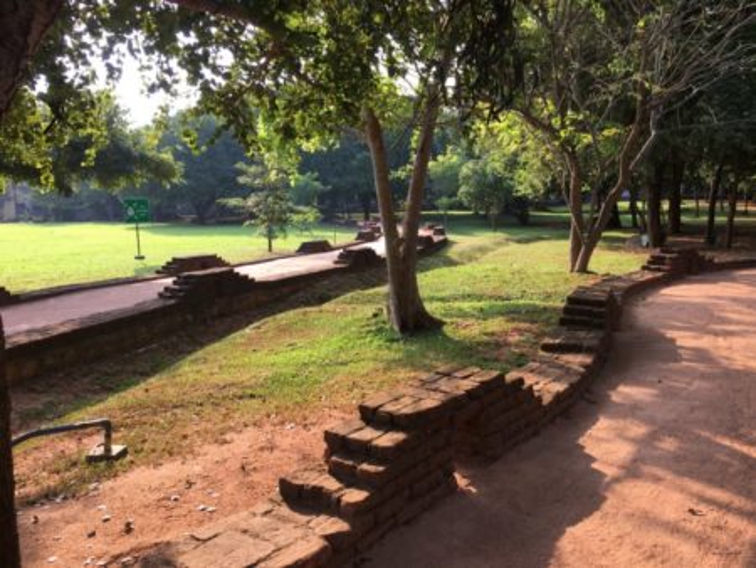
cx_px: 378
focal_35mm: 29
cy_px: 284
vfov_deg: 48.3
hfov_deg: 61.6
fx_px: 634
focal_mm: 4.15
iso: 25
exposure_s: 1/207
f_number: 2.2
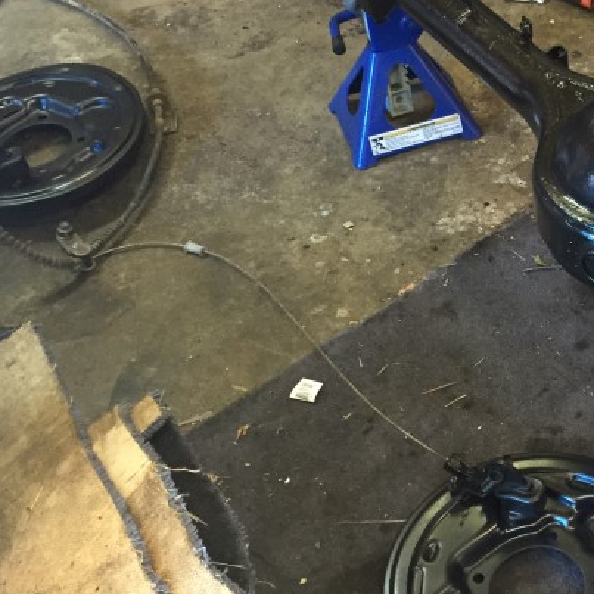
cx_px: 587
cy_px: 307
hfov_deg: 26.7
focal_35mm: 61
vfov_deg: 28.2
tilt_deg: -47.8
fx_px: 1184
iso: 200
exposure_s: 1/30
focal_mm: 4.15
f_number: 2.2
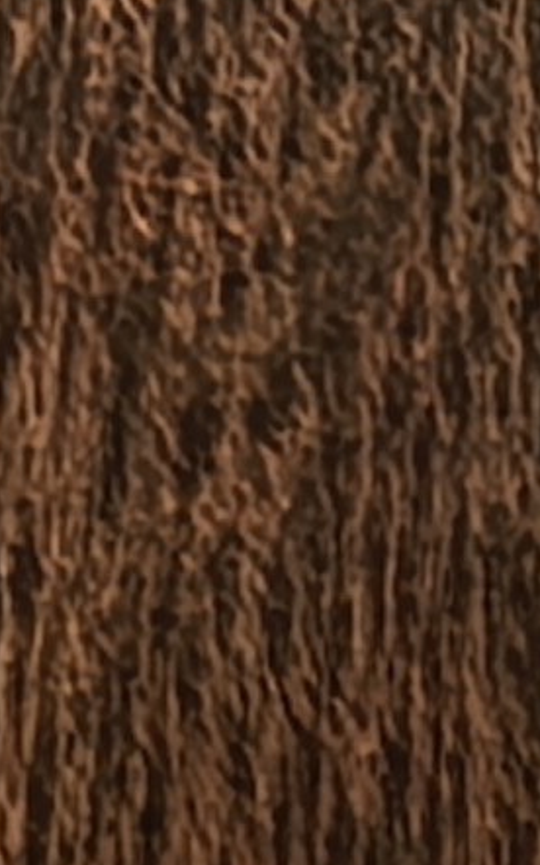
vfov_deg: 7.4
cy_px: -2119
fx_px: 5561
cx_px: -867
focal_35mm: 236
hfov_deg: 5.3
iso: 400
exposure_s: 1/33
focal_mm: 1.9
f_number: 2.2
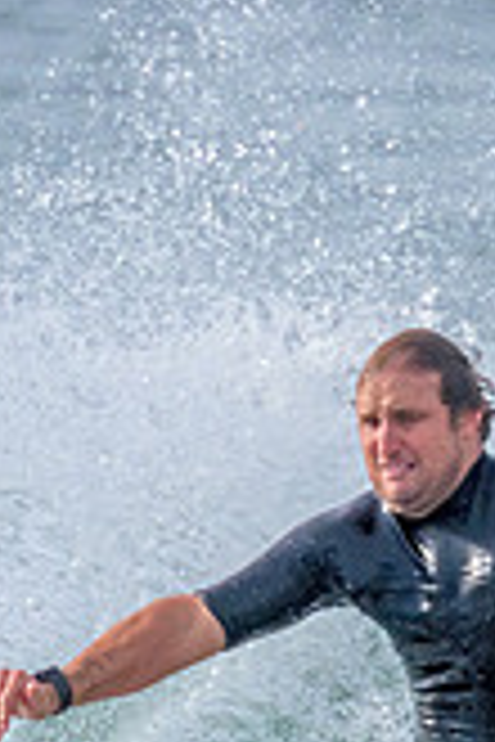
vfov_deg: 0.5
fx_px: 79627
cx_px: 283
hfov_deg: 0.4
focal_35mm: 3861
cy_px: 788
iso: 1600
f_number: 11
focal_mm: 800
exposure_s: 1/1600
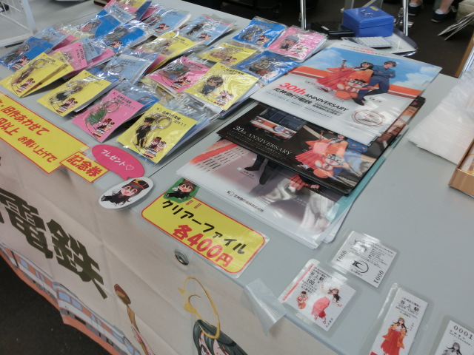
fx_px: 383
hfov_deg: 63.4
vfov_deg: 49.7
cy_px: 178
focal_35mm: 28
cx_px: 237
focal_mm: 5
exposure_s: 1/160
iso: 80
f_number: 3
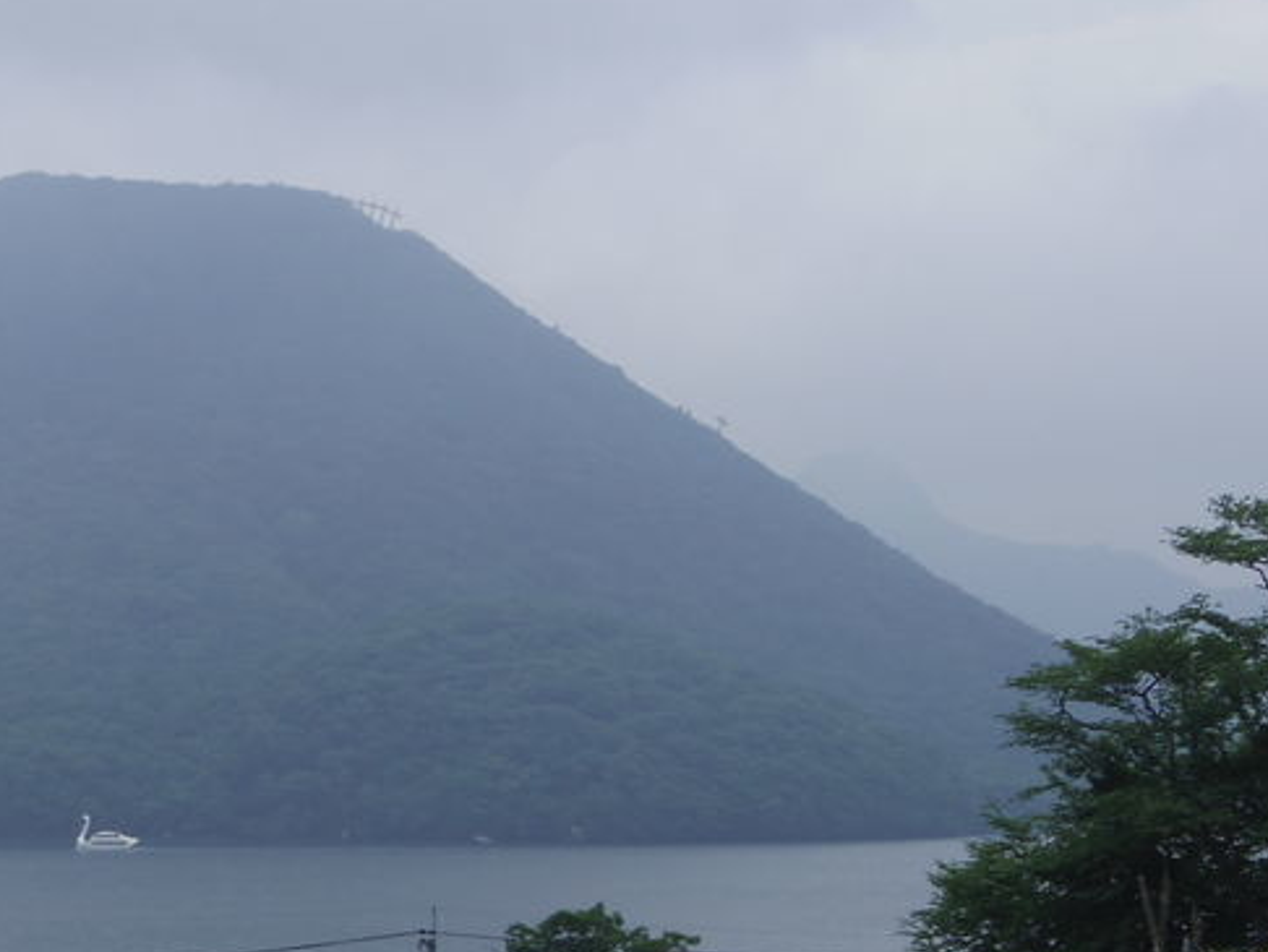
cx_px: -55
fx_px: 3628
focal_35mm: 99
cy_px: 691
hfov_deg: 19.2
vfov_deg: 14.9
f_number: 4
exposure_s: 1/1250
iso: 125
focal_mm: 8.5
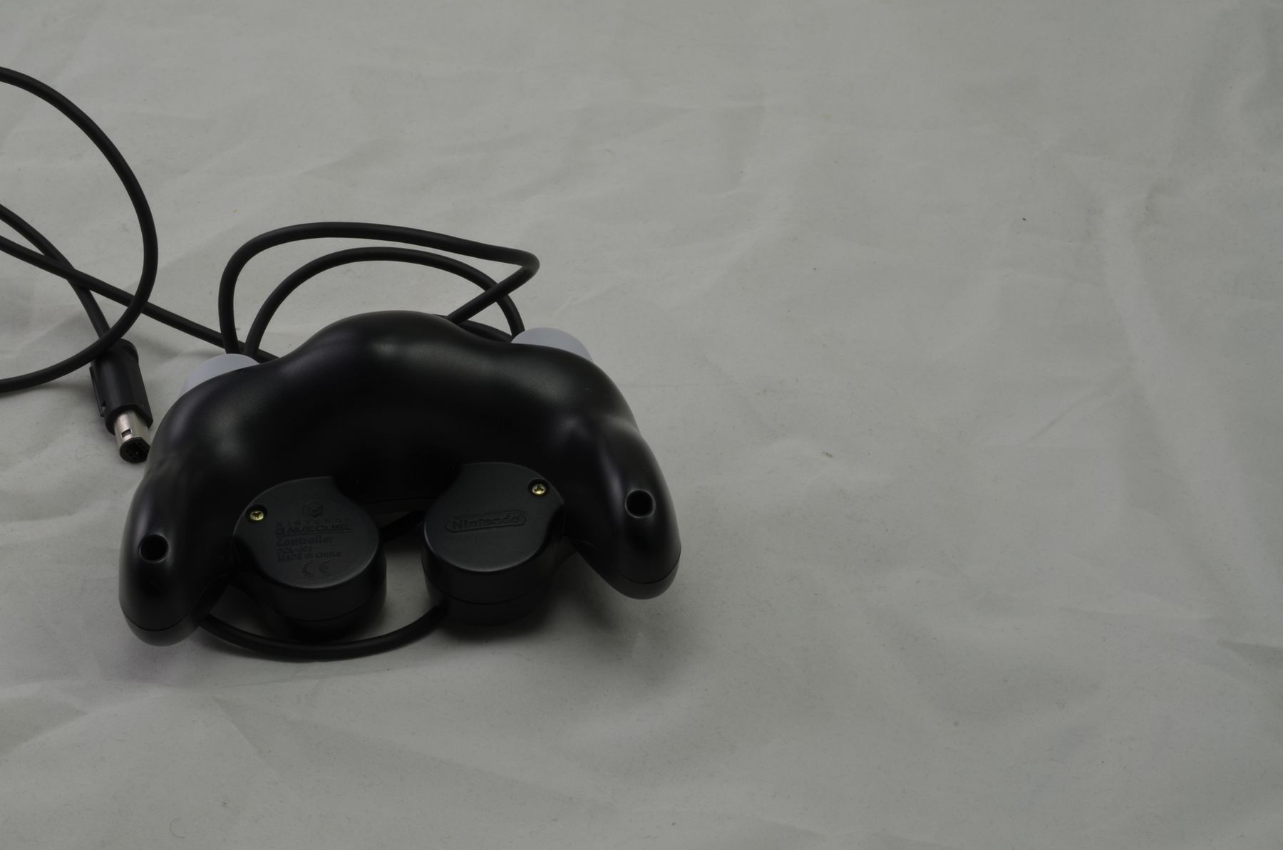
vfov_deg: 22.5
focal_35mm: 60
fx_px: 2134
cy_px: 425
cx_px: 642
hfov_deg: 33.5
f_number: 20
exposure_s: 1/2.5
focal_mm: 40
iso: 100
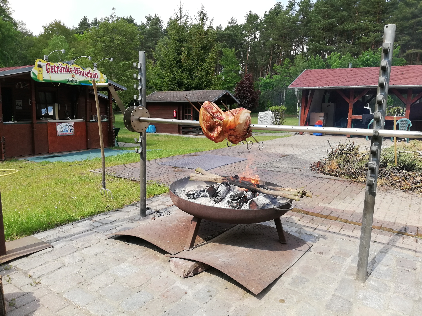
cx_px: 211
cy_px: 158
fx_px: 329
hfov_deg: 65.3
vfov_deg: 51.4
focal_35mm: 27
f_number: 2.2
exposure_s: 1/369
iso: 50
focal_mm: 3.81
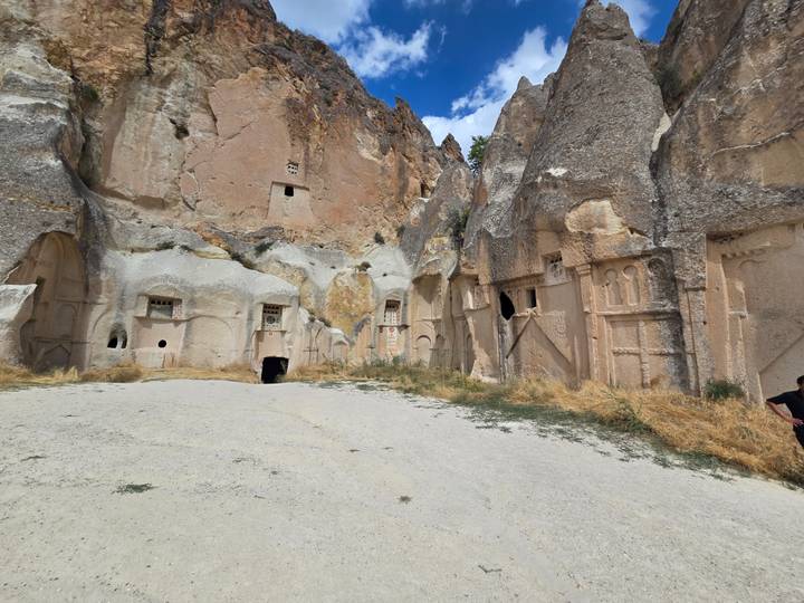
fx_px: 302
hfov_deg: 106.2
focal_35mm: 13
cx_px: 402
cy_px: 302
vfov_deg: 89.9
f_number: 2.2
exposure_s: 1/3059
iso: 50
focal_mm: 2.2
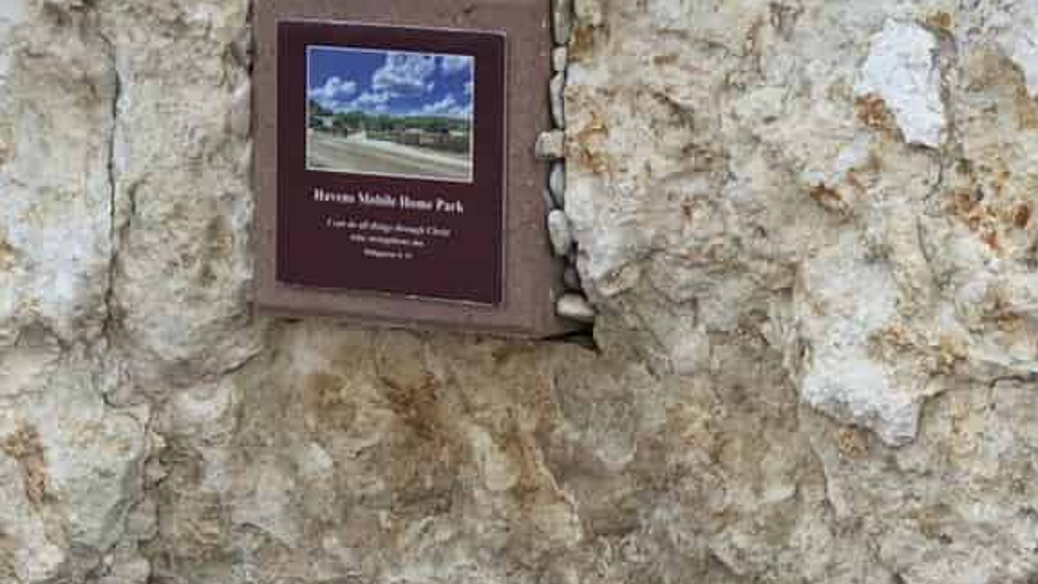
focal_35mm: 173
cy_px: 186
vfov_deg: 7.0
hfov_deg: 12.4
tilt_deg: -6.6
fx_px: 4762
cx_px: 651
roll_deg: -1.3
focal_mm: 6.6
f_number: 2.8
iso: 32
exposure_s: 1/120
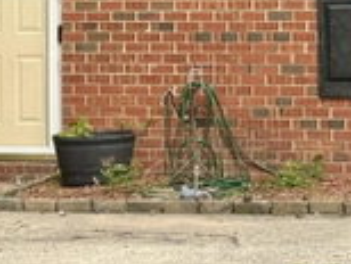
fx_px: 2021
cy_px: -77
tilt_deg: +1.3
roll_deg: +0.2
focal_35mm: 199
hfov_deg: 9.9
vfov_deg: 7.4
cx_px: 277
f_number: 1.78
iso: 64
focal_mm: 6.76
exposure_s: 1/3425
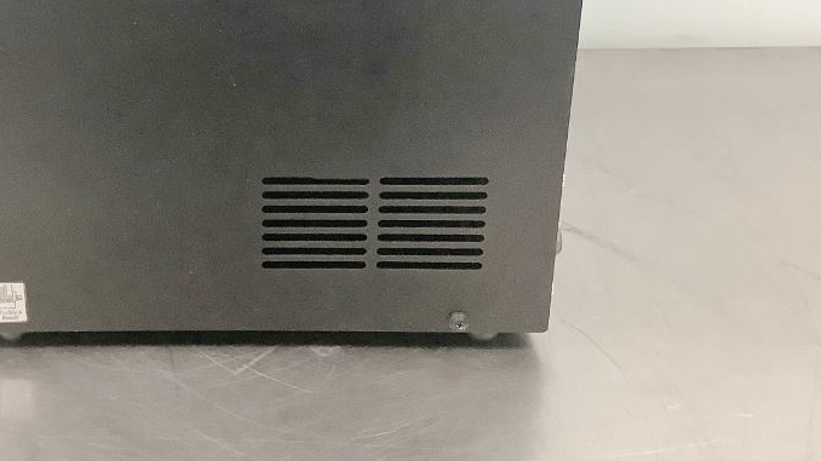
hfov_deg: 39.6
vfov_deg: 22.8
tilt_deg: -21.2
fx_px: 1110
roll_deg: +0.1
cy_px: 32
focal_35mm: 51
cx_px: 217
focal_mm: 3.3
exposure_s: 1/50
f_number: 2.4
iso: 250
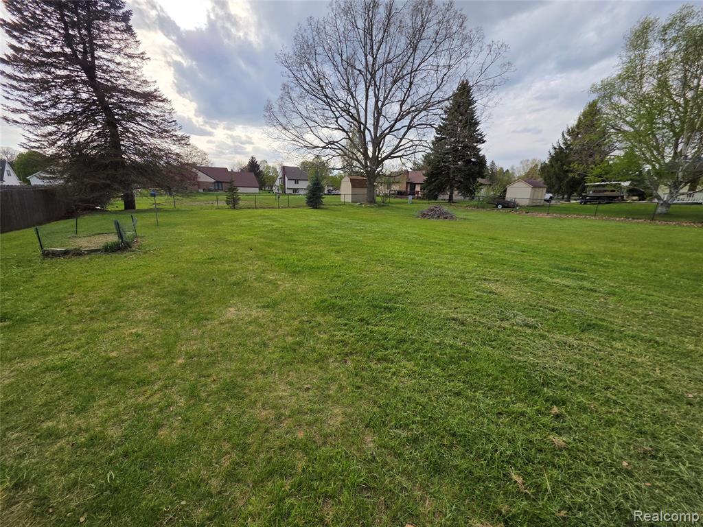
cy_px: 264
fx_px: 264
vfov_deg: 89.9
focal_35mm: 13
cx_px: 352
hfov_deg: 106.2
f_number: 1.9
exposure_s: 1/1235
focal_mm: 2.2
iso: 40
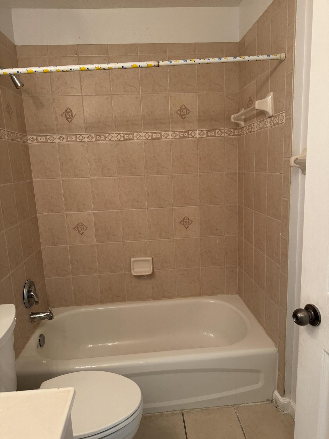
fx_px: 304
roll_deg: +3.8
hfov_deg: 56.8
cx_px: 164
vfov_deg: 71.6
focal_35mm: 24
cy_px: 220
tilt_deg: -11.4
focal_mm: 6.76
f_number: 1.78
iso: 200
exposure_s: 1/60
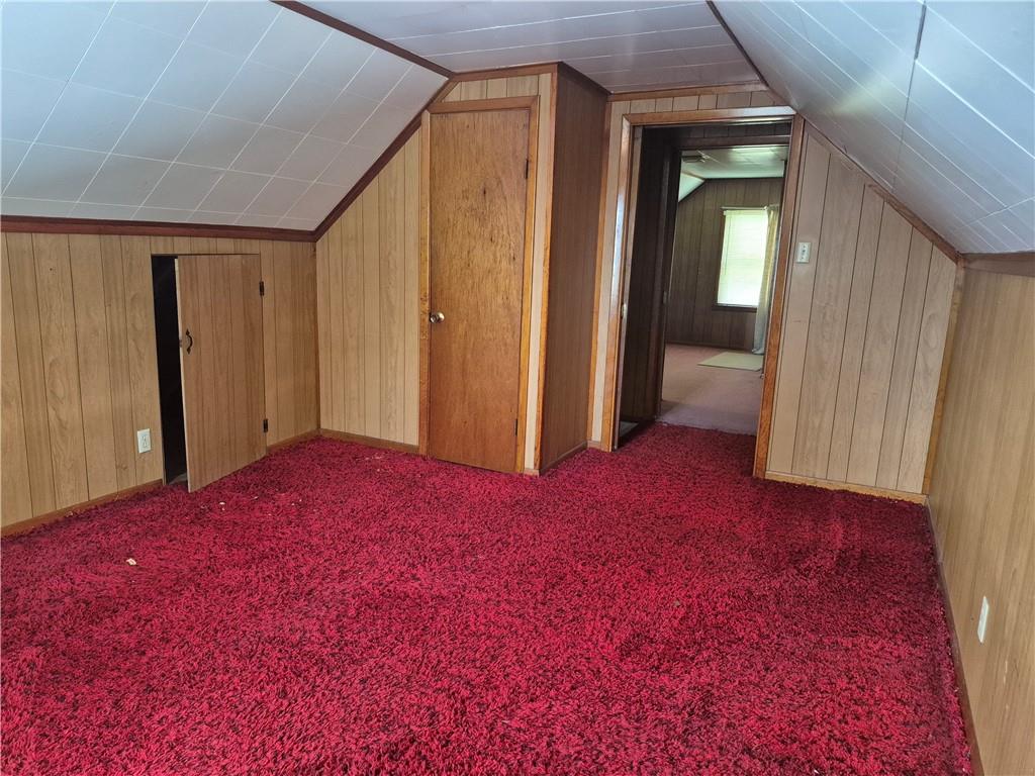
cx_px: 518
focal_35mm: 23
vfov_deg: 58.9
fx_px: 688
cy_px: 388
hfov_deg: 73.9
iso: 1000
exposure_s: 1/120
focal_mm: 5.4
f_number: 1.8
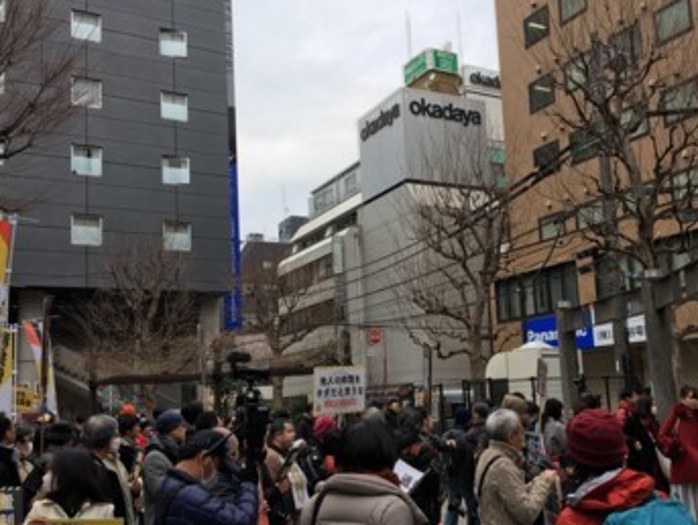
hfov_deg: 48.8
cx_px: 391
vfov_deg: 37.7
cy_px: 297
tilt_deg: +11.4
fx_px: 767
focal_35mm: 38
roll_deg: +4.5
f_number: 2.2
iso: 25
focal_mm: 4.15
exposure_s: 1/605
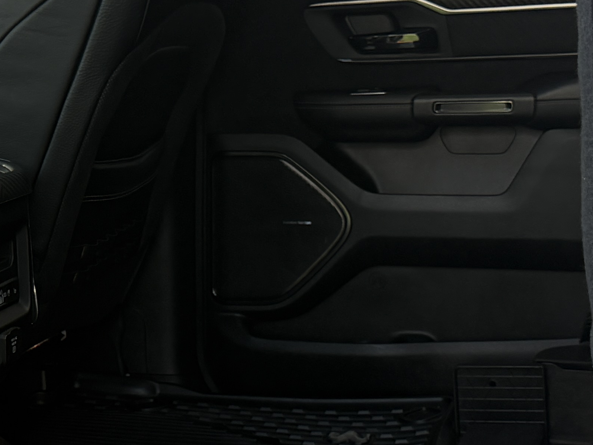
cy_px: 289
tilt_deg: -8.8
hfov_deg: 22.5
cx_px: 136
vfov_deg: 17.1
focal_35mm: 86
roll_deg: +0.8
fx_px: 1473
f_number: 1.78
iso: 200
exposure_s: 1/220
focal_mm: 6.76
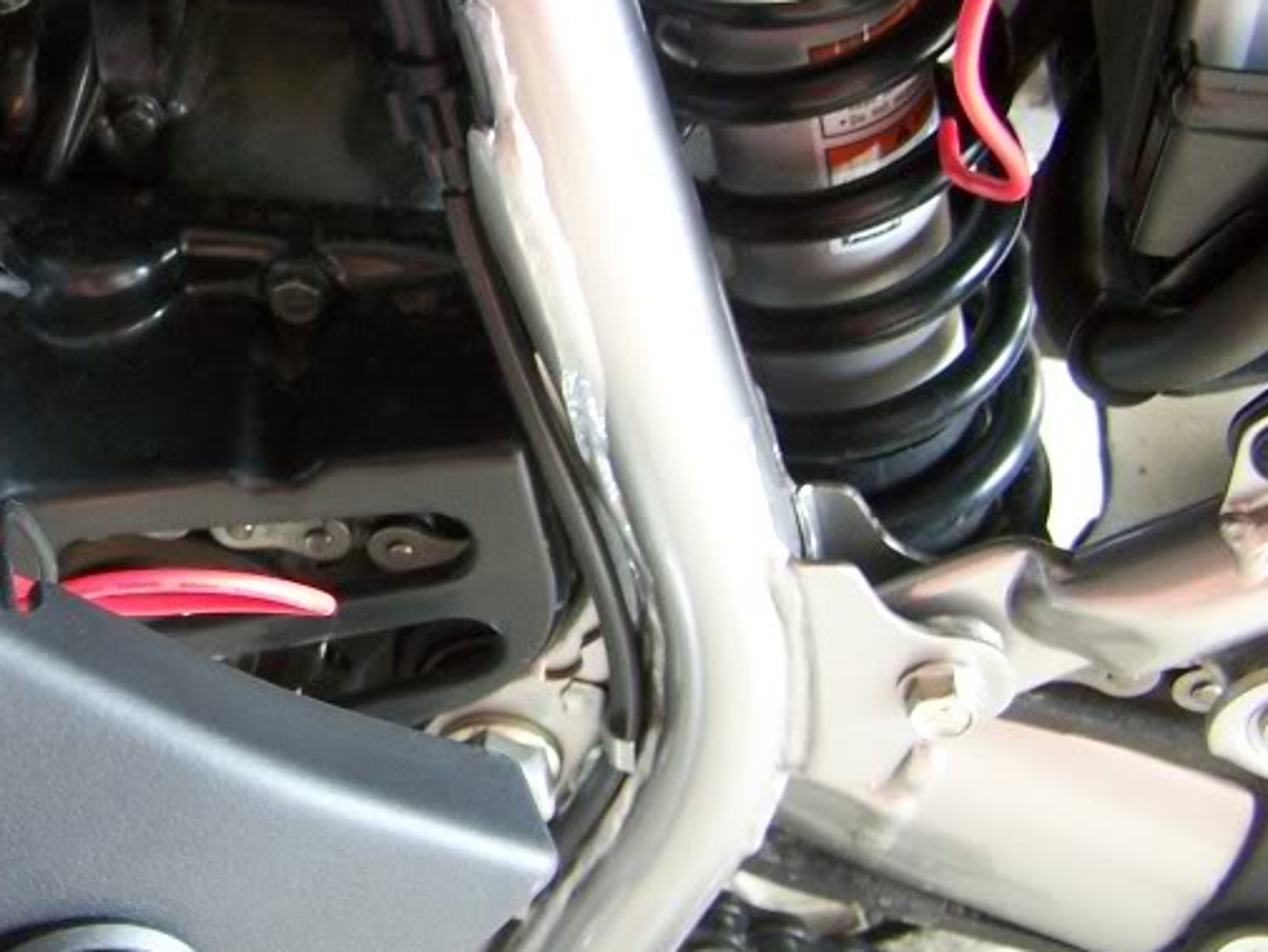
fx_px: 2821
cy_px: 296
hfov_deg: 24.3
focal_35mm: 77
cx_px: 28
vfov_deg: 19.1
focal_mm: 6.3
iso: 160
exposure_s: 1/13
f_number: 2.8
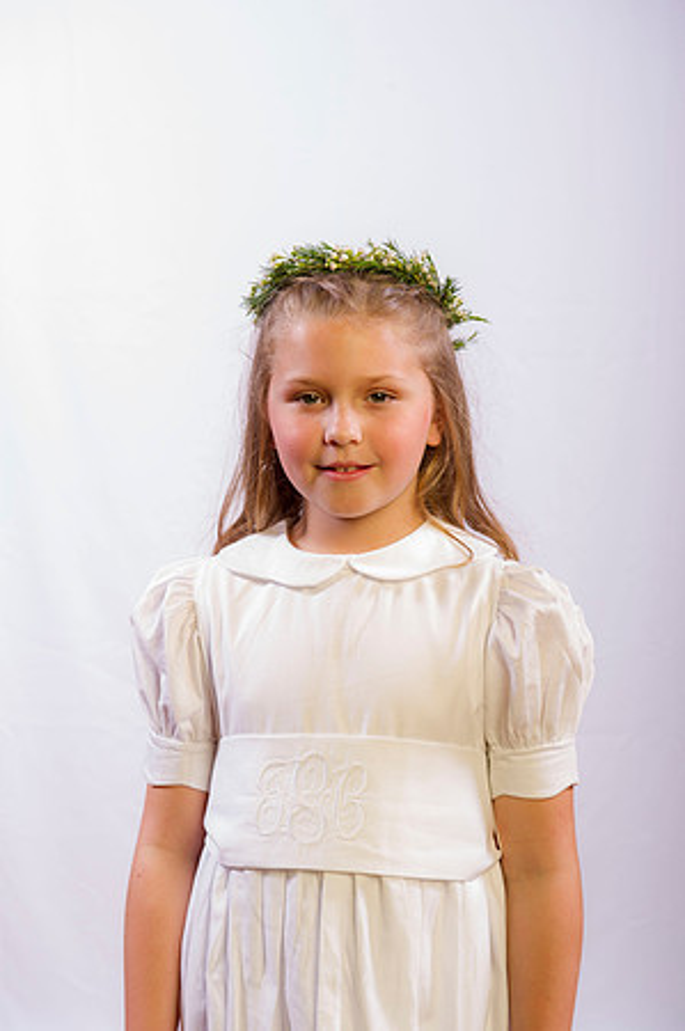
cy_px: 516
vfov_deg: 28.9
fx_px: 2002
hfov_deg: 19.4
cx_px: 342
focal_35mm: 70
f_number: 8
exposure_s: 1/200
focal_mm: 70
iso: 100
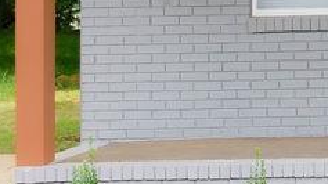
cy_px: -110
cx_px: 472
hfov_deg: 11.0
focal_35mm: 190
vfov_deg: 6.3
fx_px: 1652
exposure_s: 1/500
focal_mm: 28
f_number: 2.8
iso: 100
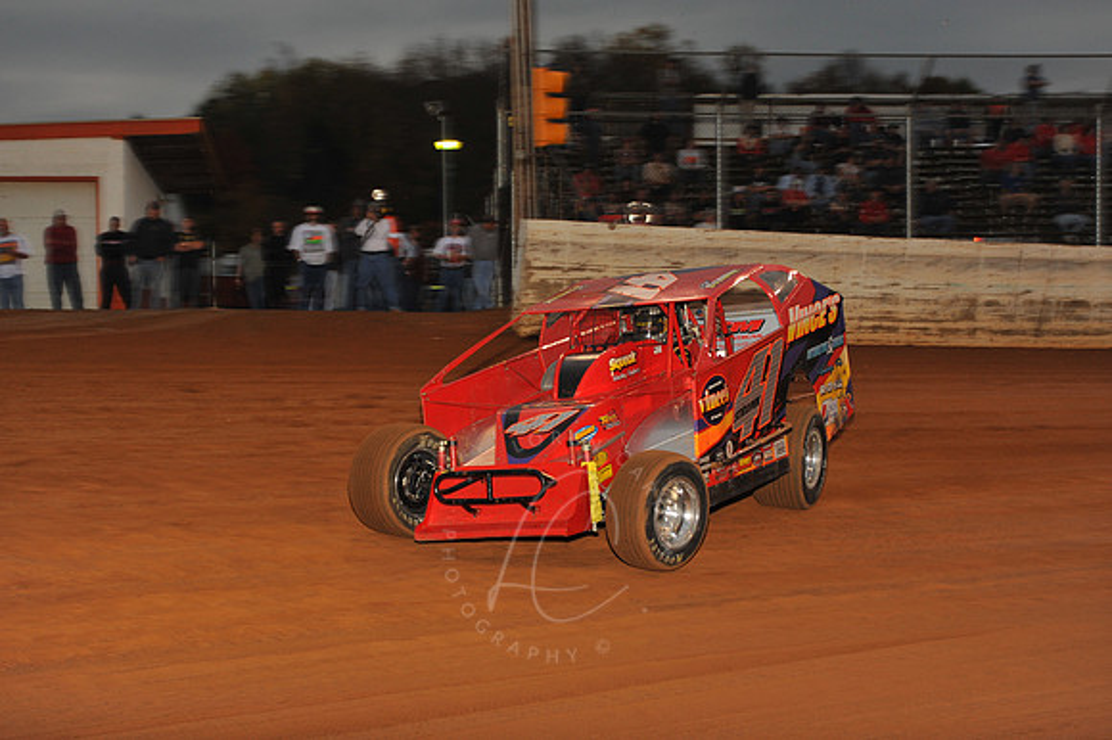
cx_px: 556
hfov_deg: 28.9
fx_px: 2161
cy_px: 370
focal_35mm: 70
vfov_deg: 19.4
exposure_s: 1/320
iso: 800
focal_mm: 70
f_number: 7.1
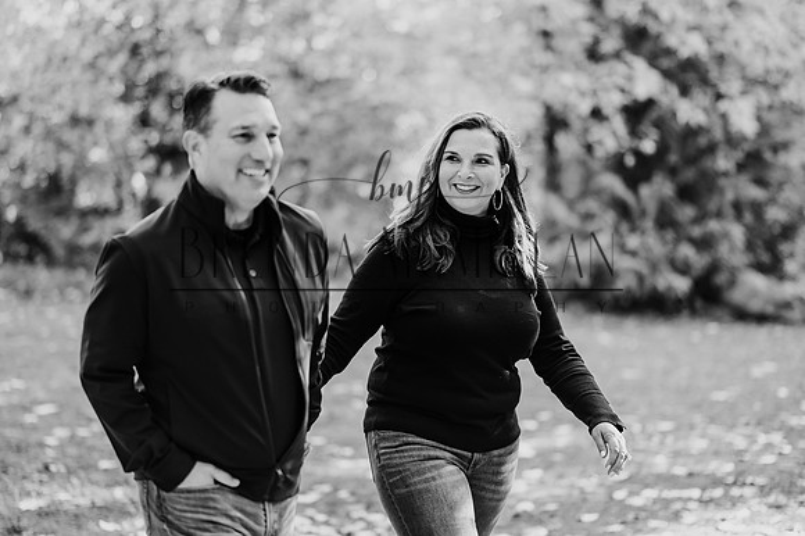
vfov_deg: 16.1
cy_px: 268
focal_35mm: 85
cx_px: 402
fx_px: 1900
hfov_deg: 23.9
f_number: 1.8
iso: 800
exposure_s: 1/1250
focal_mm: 85
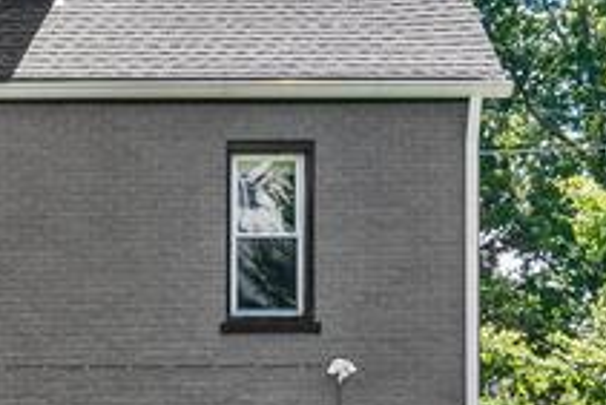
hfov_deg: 19.3
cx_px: -26
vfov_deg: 13.0
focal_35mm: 102
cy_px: 508
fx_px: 1718
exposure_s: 1/250
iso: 640
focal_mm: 21
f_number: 14
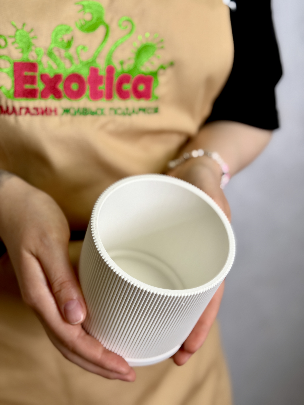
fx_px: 562
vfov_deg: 39.7
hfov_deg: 30.3
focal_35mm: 48
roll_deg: -4.4
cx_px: 152
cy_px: 202
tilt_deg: -20.6
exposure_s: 1/272
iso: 64
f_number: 1.78
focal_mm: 6.76
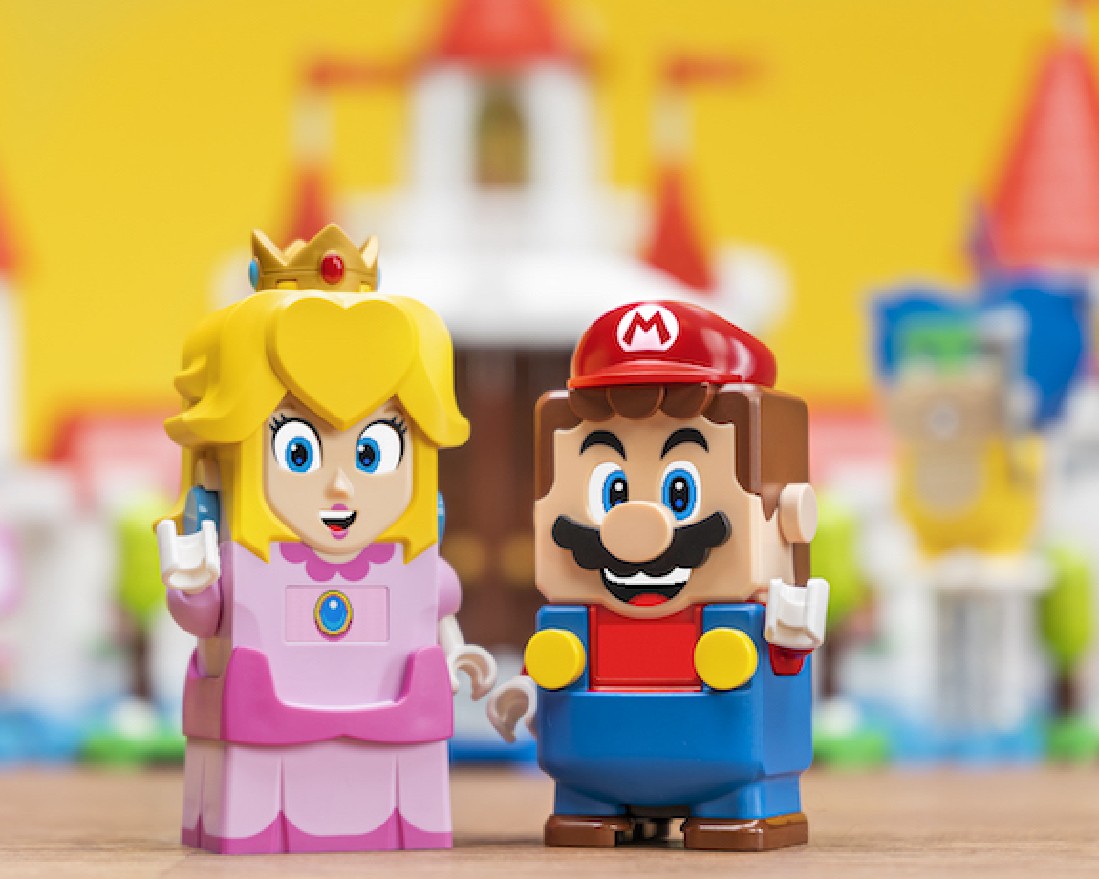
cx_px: 489
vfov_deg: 19.2
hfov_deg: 23.8
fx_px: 2602
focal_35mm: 80
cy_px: 442
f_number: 5.6
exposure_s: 1/160
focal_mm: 70
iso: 800
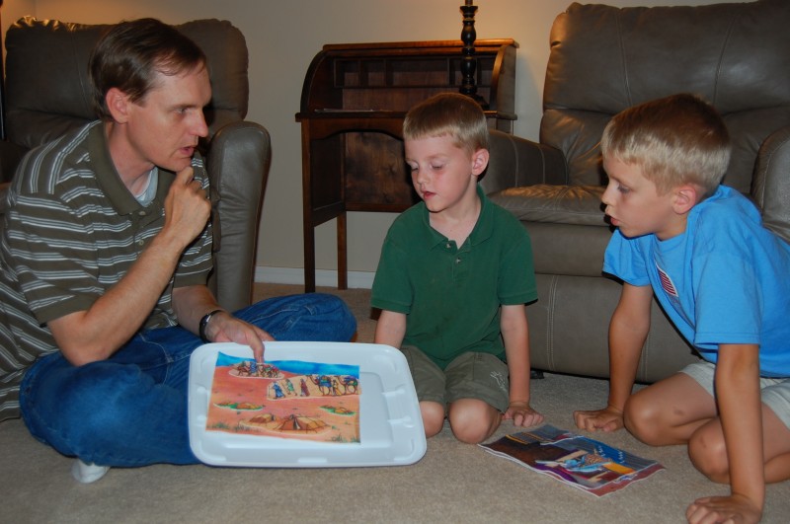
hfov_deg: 49.6
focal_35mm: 39
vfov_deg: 34.1
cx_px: 395
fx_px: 855
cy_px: 262
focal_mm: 26
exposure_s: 1/60
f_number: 4
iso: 200
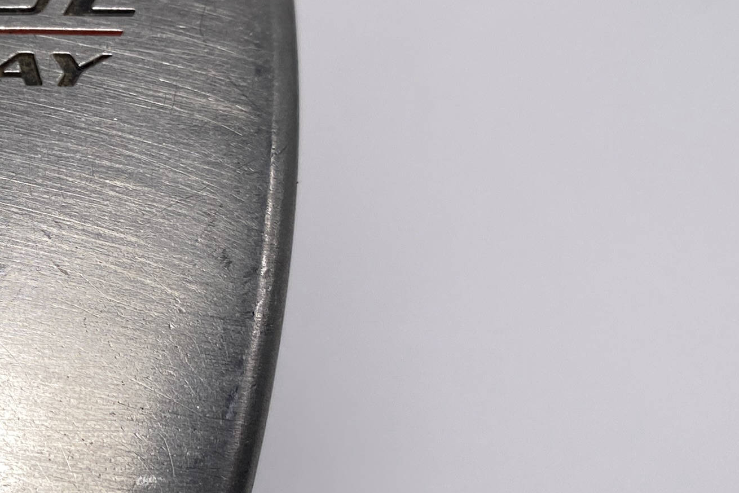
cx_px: -217
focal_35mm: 80
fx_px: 1642
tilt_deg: -69.9
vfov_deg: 17.0
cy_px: 334
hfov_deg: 22.7
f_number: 1.8
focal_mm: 4.25
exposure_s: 1/626
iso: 32
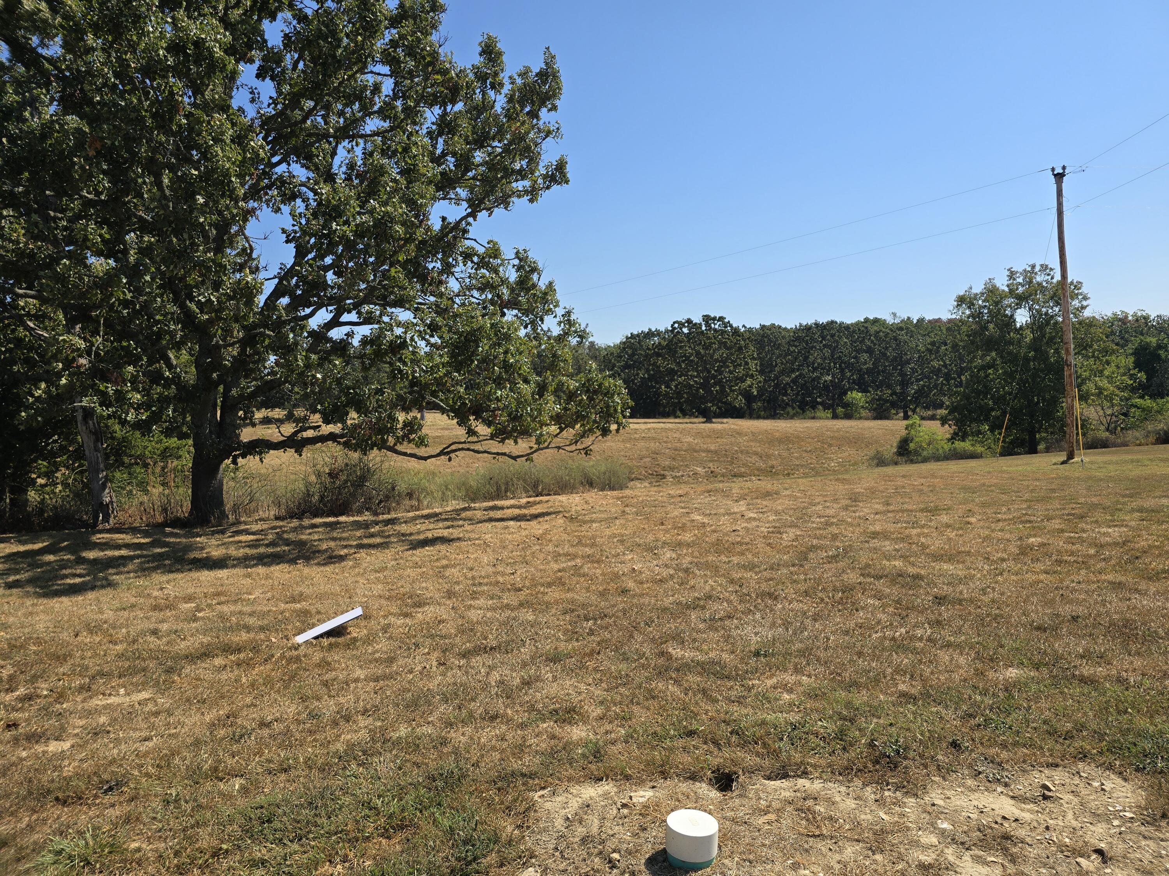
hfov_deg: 73.9
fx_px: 777
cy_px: 438
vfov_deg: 58.9
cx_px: 584
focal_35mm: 23
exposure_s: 1/876
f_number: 1.7
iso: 12
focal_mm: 6.3
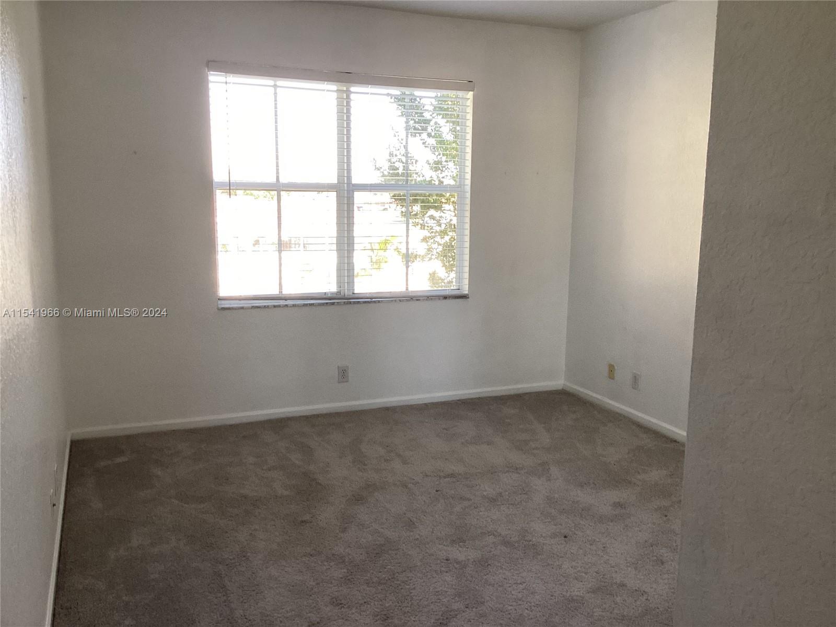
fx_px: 749
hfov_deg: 58.4
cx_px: 418
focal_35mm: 31
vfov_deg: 45.4
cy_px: 314
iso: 100
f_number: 2.4
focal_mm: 3.3
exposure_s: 1/120
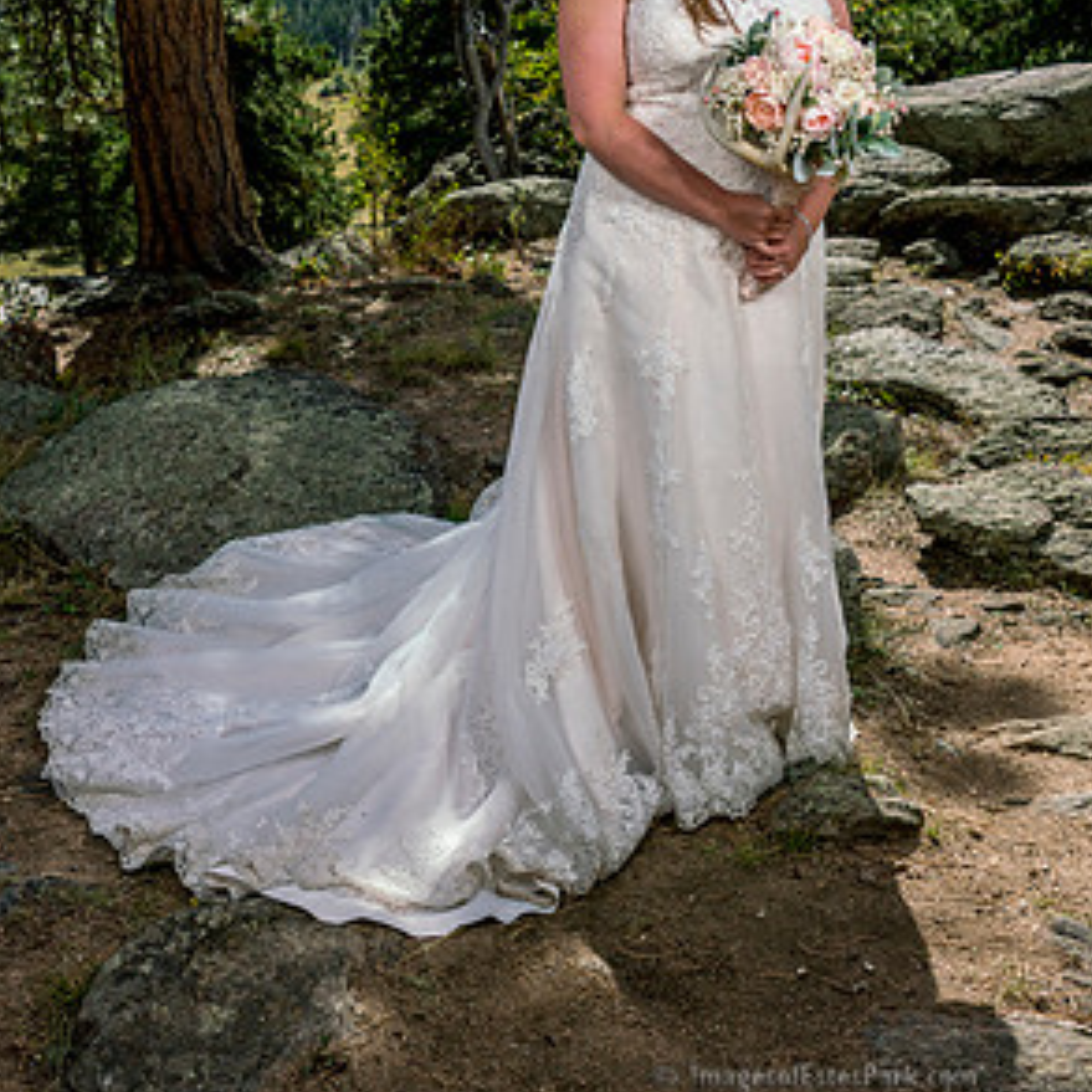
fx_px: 1677
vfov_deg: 35.2
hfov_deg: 36.1
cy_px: 265
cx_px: 548
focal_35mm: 47
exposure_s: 1/2000
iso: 250
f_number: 6.3
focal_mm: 24
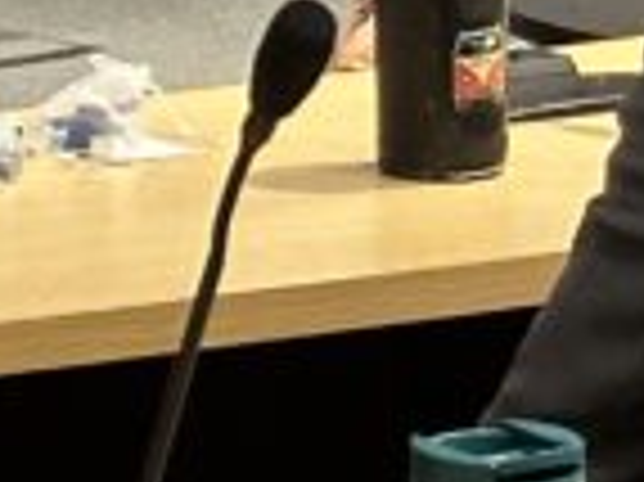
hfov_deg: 5.7
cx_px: -230
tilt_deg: -3.1
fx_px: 6394
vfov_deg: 4.2
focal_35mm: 344
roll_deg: +0.8
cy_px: -779
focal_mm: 6.86
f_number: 1.78
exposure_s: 1/40
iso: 400
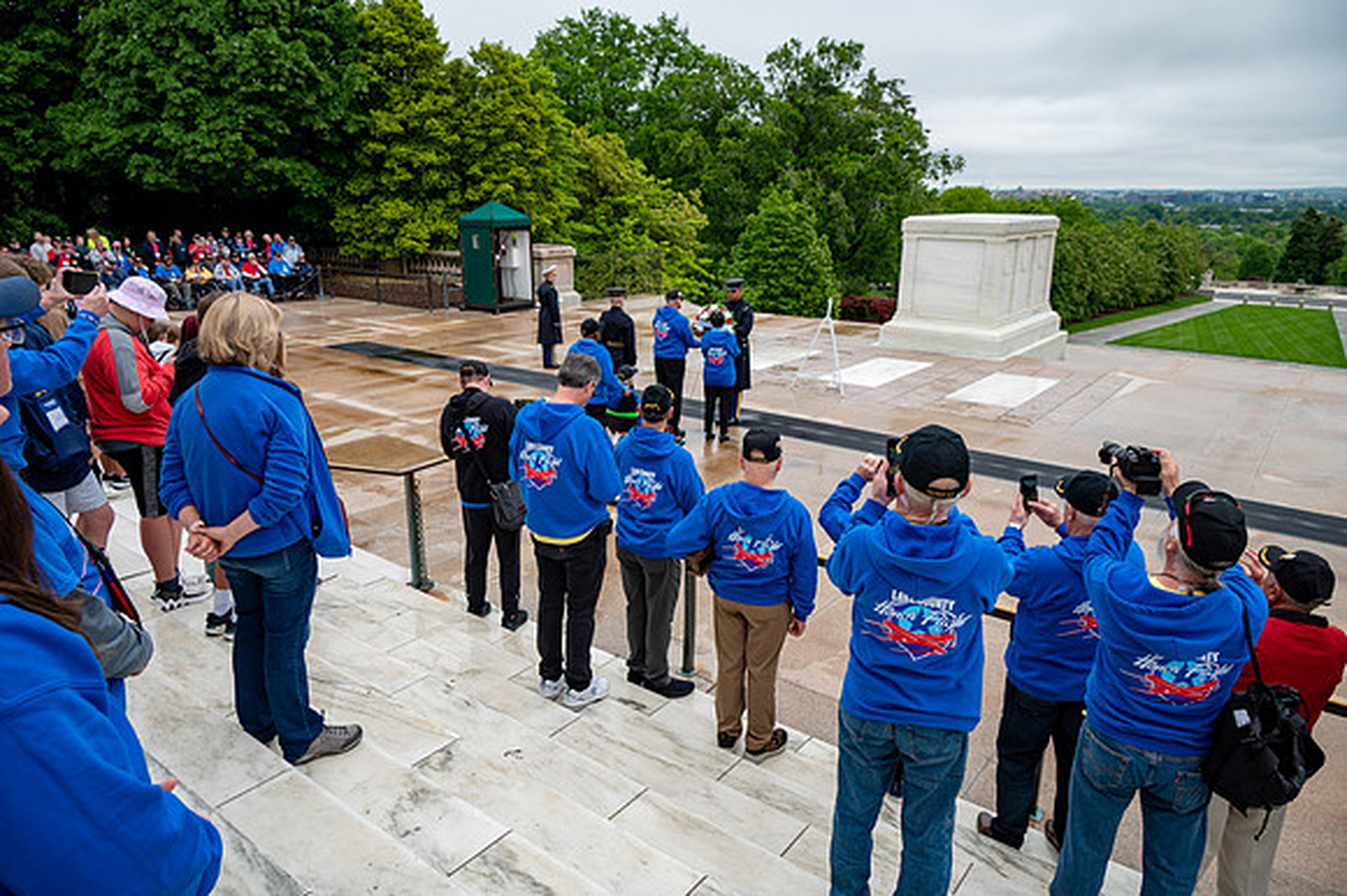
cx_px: 674
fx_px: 897
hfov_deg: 73.8
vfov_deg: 53.1
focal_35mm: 24
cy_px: 448
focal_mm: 24
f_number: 6.3
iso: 100
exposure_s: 1/100
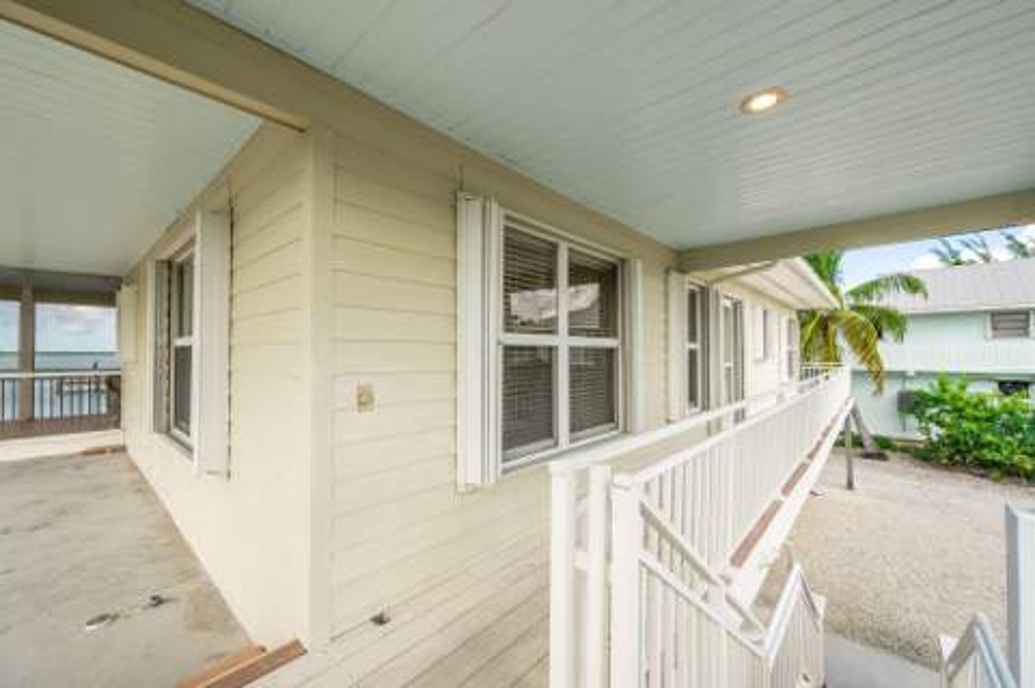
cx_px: 518
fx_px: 407
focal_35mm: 14
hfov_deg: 103.7
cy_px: 344
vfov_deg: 80.4
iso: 200
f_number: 8
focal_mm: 14
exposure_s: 1/200
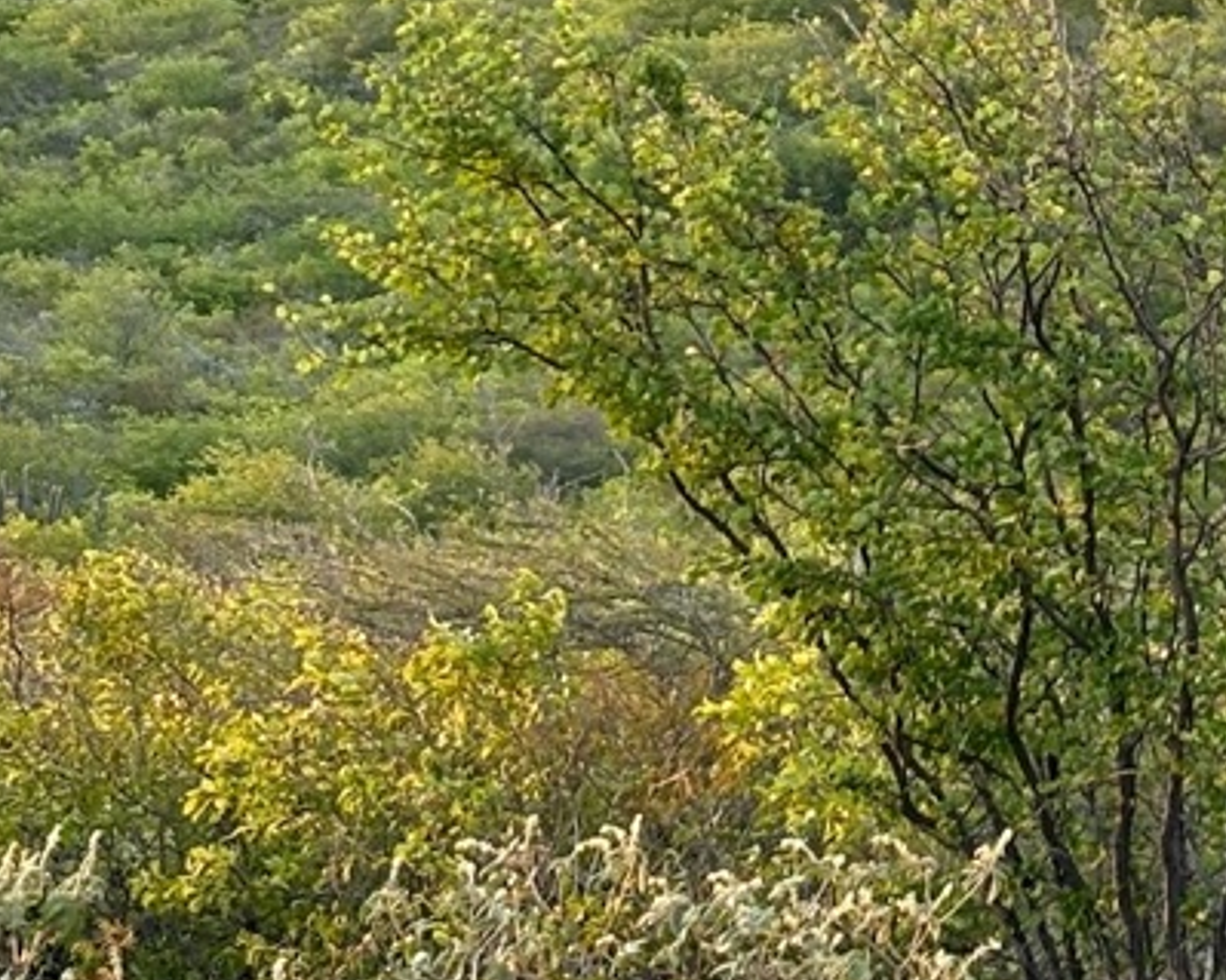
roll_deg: +0.7
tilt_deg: -3.0
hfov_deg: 10.7
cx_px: 1475
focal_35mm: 178
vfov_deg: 8.6
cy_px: -111
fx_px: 6457
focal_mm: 5.96
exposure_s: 1/180
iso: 32
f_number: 1.6
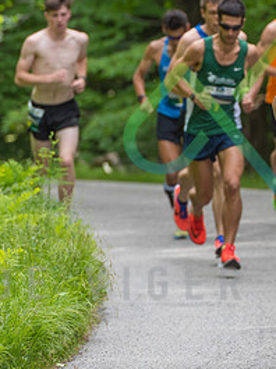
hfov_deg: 2.9
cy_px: 96
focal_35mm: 504
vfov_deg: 3.9
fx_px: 5371
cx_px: 390
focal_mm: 200
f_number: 4.5
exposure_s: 1/500
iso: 400
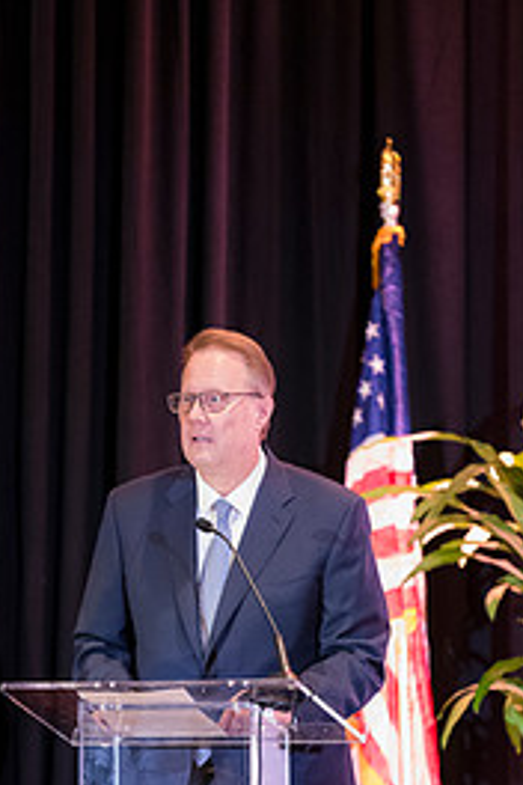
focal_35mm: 341
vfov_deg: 6.0
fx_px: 7430
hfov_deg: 4.0
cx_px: 235
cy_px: 562
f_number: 2.8
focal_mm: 200
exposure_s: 1/125
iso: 6400
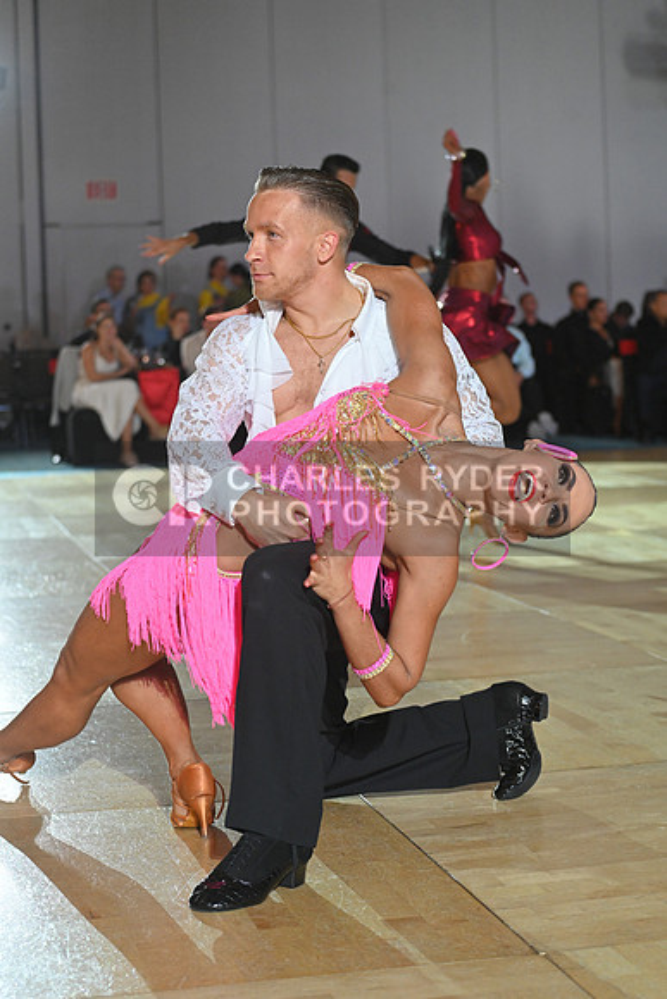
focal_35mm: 70
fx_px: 1944
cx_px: 334
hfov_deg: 19.5
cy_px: 500
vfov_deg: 28.8
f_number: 4
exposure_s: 1/250
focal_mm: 70
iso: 2000
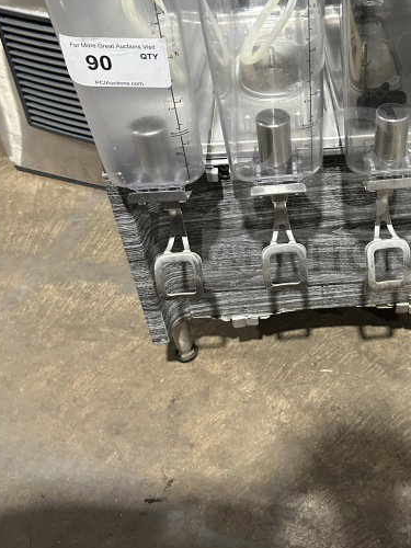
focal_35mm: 39
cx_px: 324
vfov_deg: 47.3
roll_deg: +0.5
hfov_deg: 35.7
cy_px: 195
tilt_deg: -37.7
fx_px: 617
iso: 500
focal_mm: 6.86
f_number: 1.78
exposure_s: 1/60
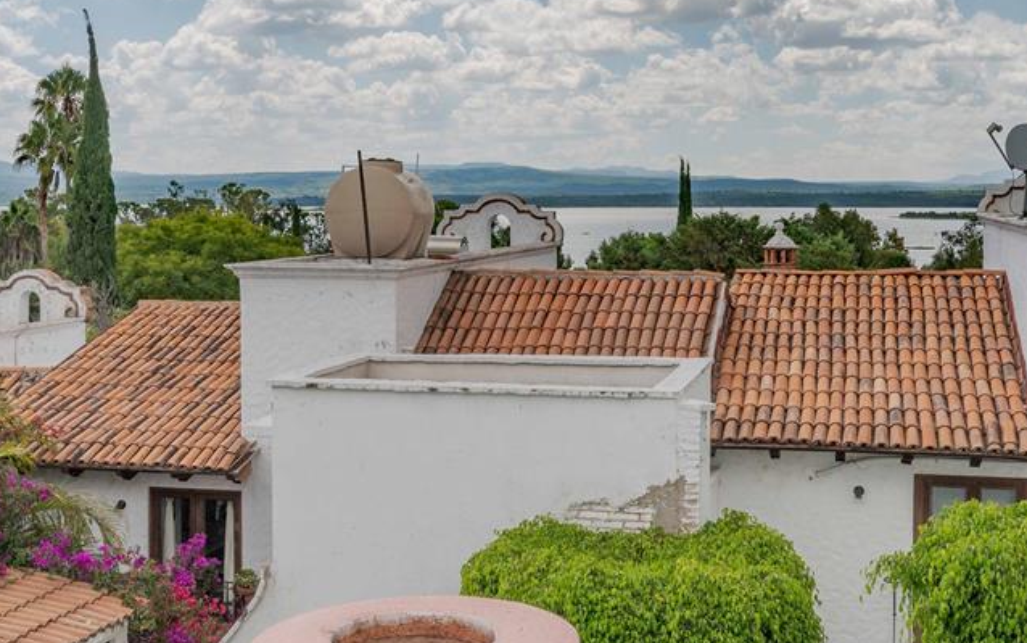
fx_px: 1372
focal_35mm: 49
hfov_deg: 40.9
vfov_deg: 26.4
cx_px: 433
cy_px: 334
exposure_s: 1/250
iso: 400
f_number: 20
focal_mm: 30
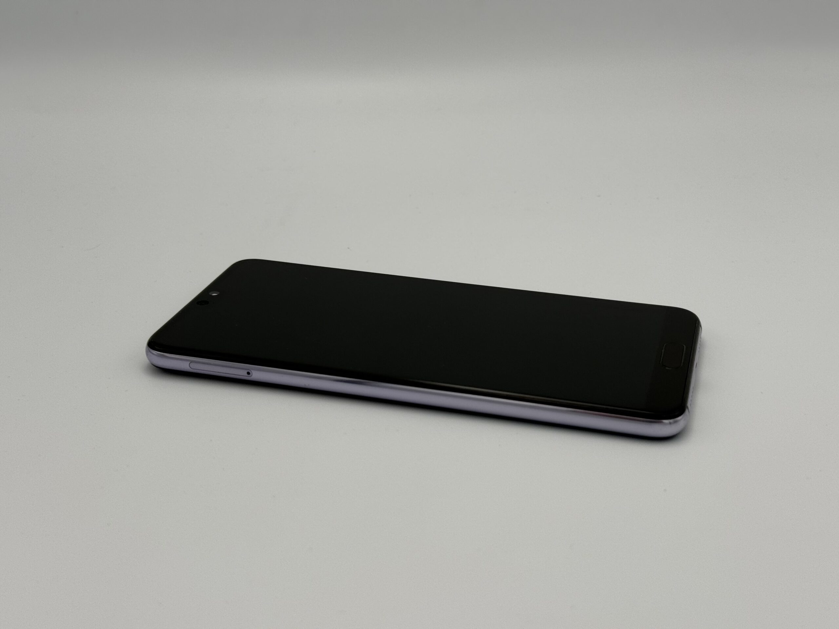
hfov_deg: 39.7
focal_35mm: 48
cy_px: 314
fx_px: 1163
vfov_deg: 30.3
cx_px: 420
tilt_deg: -23.5
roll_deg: -0.1
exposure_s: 1/1222
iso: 64
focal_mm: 6.76
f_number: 1.78
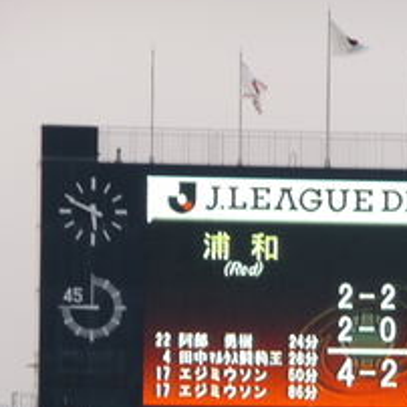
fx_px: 4869
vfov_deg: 4.8
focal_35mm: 366
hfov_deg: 4.8
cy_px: 287
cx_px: 357
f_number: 4.8
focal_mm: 34.2
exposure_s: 1/80
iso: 125
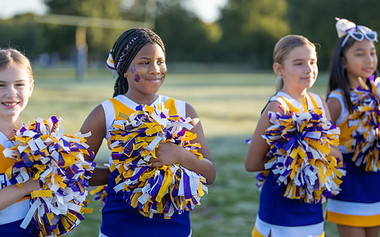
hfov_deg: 27.8
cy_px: 117
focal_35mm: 74
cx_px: 157
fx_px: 766
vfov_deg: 17.6
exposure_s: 1/2000
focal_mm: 50
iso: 100
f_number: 1.2
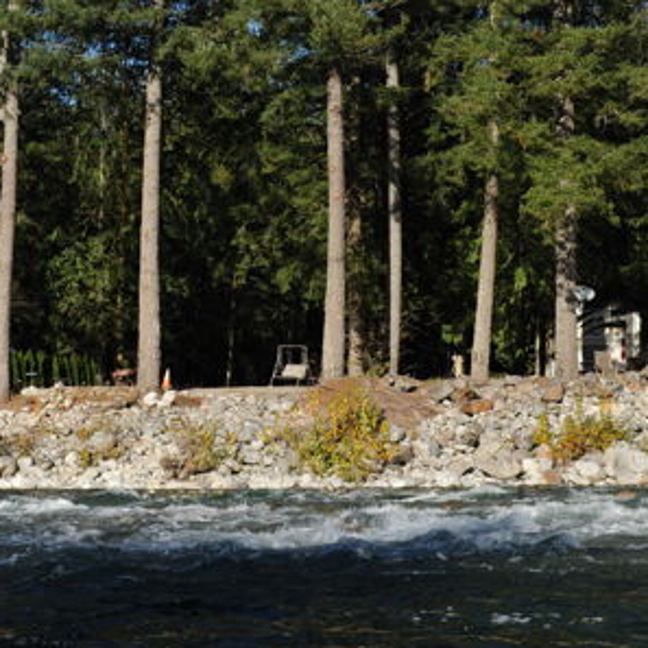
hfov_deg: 21.5
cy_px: 209
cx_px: 463
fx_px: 1694
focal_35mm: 80
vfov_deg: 21.6
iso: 200
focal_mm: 35
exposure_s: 1/640
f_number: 7.1
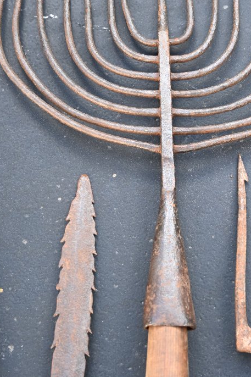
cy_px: 221
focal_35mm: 63
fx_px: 659
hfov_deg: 21.3
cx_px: 205
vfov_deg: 31.8
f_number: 4
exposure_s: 1/250
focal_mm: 24
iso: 400
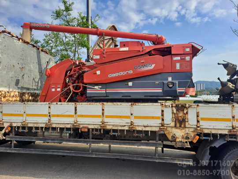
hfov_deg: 69.4
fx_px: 172
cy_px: 90
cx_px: 119
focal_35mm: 25
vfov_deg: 54.9
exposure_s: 1/960
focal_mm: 4.6
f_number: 2
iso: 32
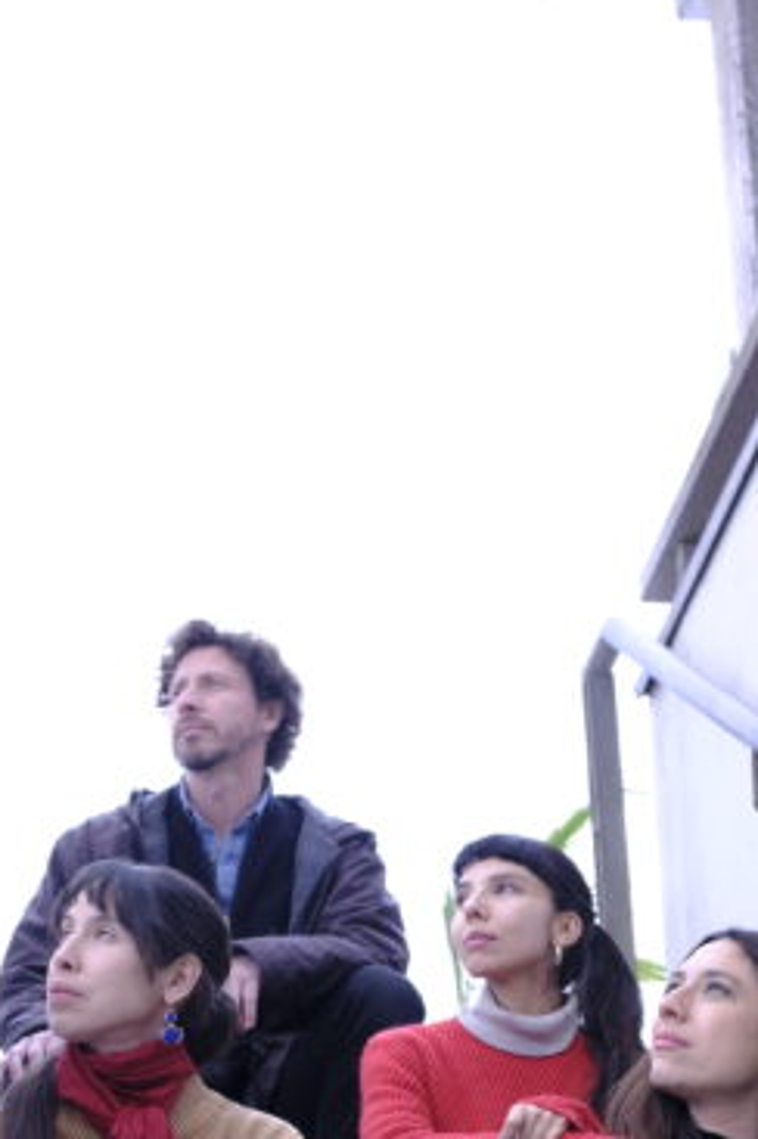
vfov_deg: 18.2
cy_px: 1213
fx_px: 3449
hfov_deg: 12.5
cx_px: 446
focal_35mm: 109
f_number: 4
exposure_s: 1/60
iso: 250
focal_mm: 33
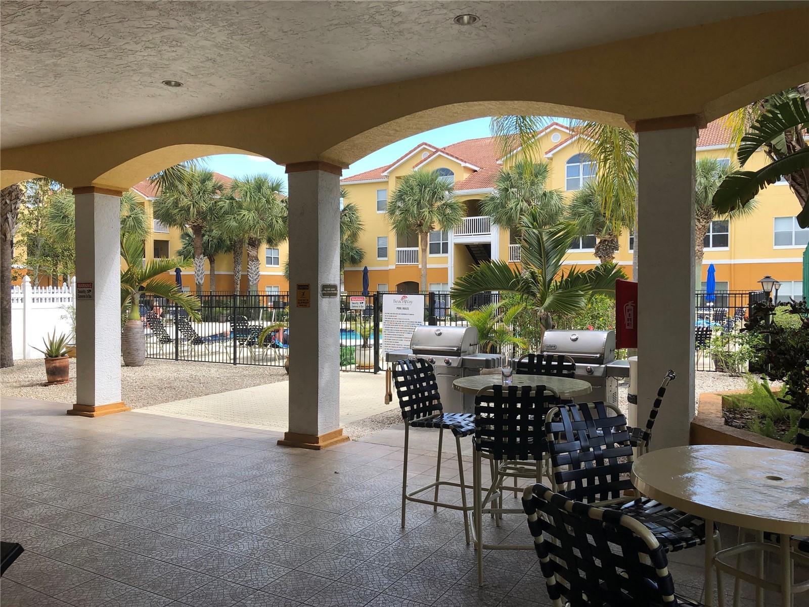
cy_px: 304
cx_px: 404
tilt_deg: -2.3
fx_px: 654
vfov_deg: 49.7
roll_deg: -0.3
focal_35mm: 28
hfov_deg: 63.4
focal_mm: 3.99
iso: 20
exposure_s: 1/527
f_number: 1.8
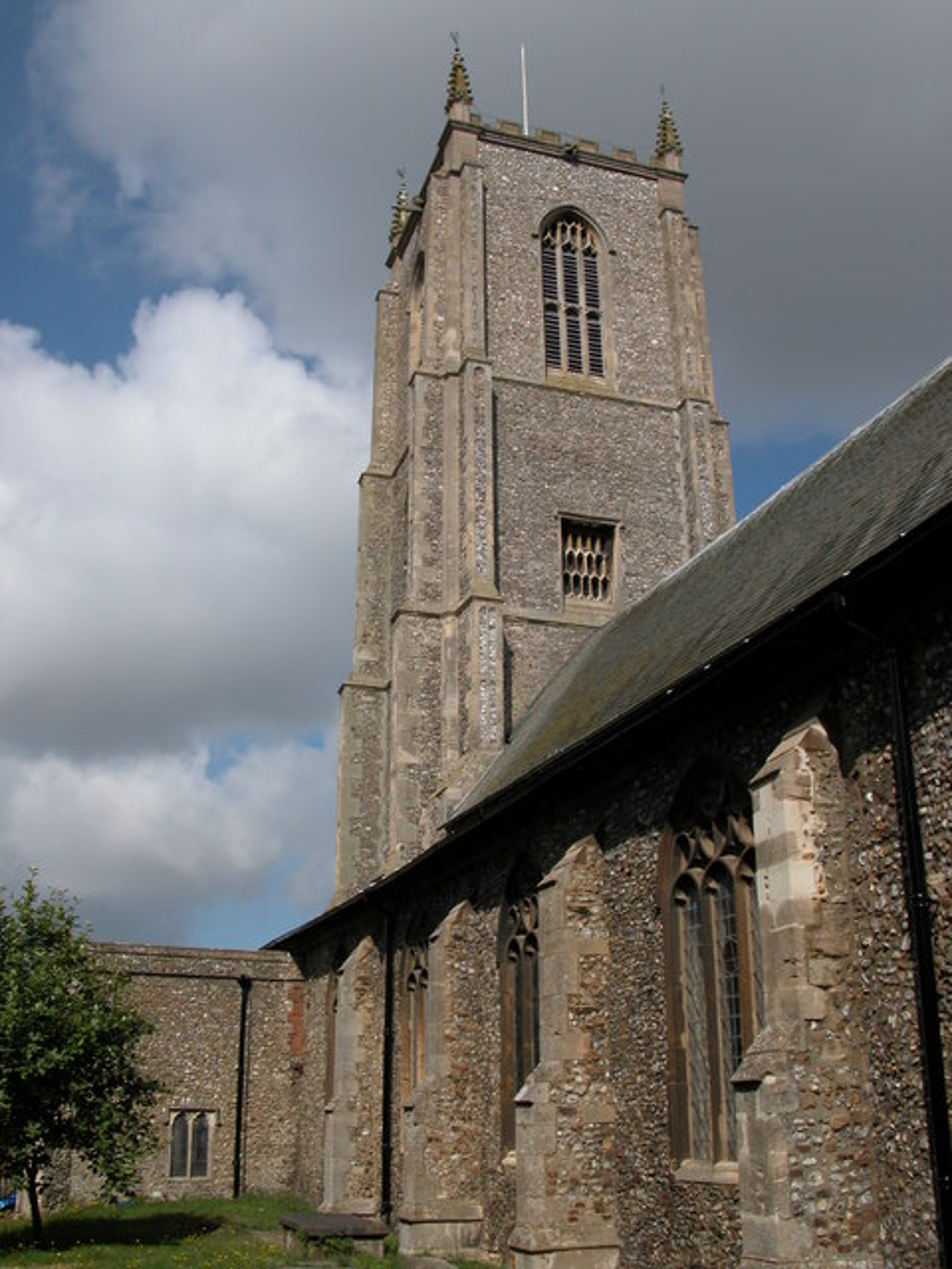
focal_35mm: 35
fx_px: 1283
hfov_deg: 40.7
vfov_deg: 52.6
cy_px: 634
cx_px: 476
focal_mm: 8.9
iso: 100
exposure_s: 1/495
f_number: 7.1
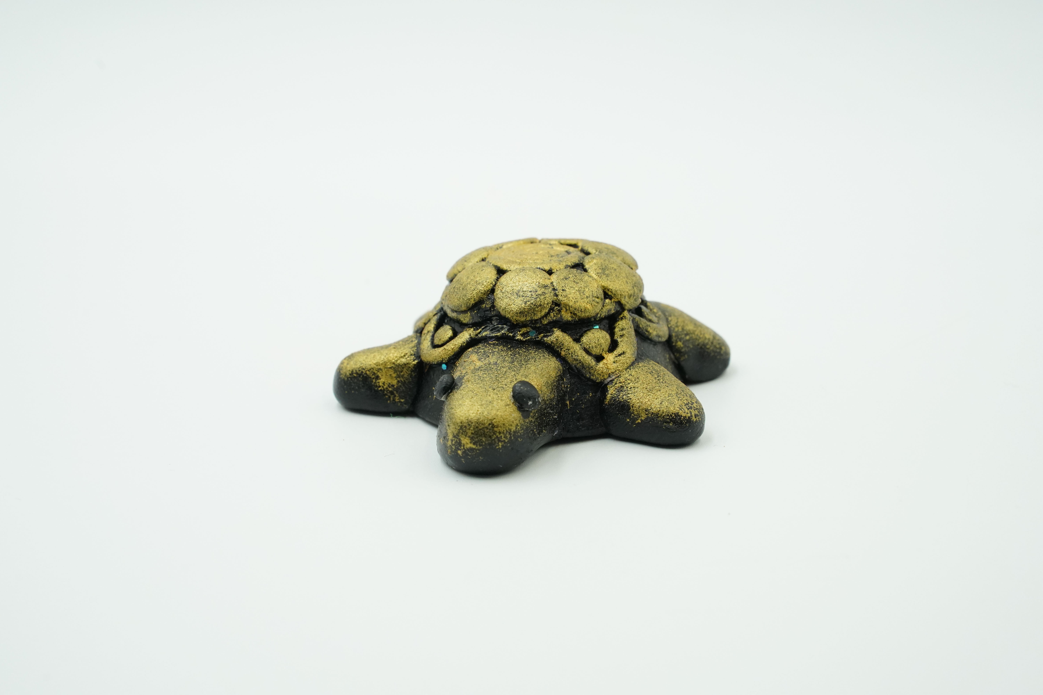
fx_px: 2173
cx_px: 522
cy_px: 348
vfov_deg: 18.2
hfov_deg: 27.0
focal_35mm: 75
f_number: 11
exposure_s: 1/160
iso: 4000
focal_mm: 75
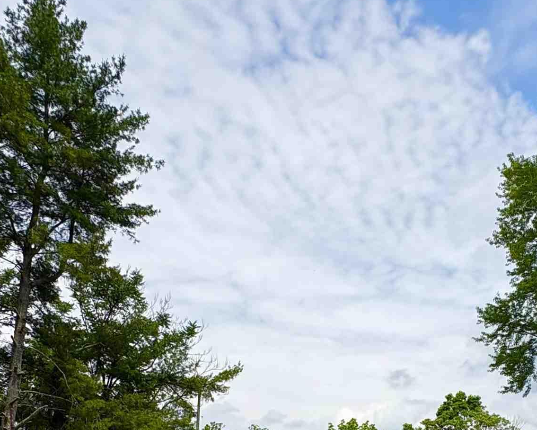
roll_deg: -2.4
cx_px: 366
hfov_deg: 48.1
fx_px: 588
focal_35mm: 37
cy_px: 471
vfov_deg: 34.7
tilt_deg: +3.5
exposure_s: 1/4132
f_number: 2.2
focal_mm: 2.22
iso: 50
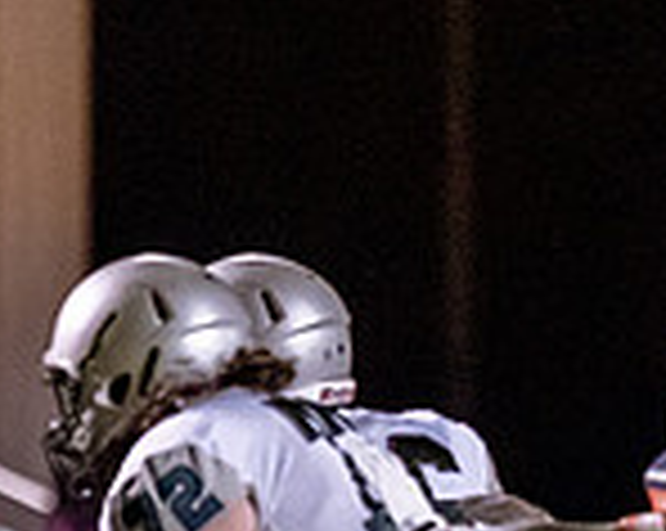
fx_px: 24567
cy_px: 899
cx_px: -1239
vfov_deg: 1.2
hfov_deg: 1.5
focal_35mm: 1248
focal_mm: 135
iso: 2000
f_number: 1.8
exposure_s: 1/1000
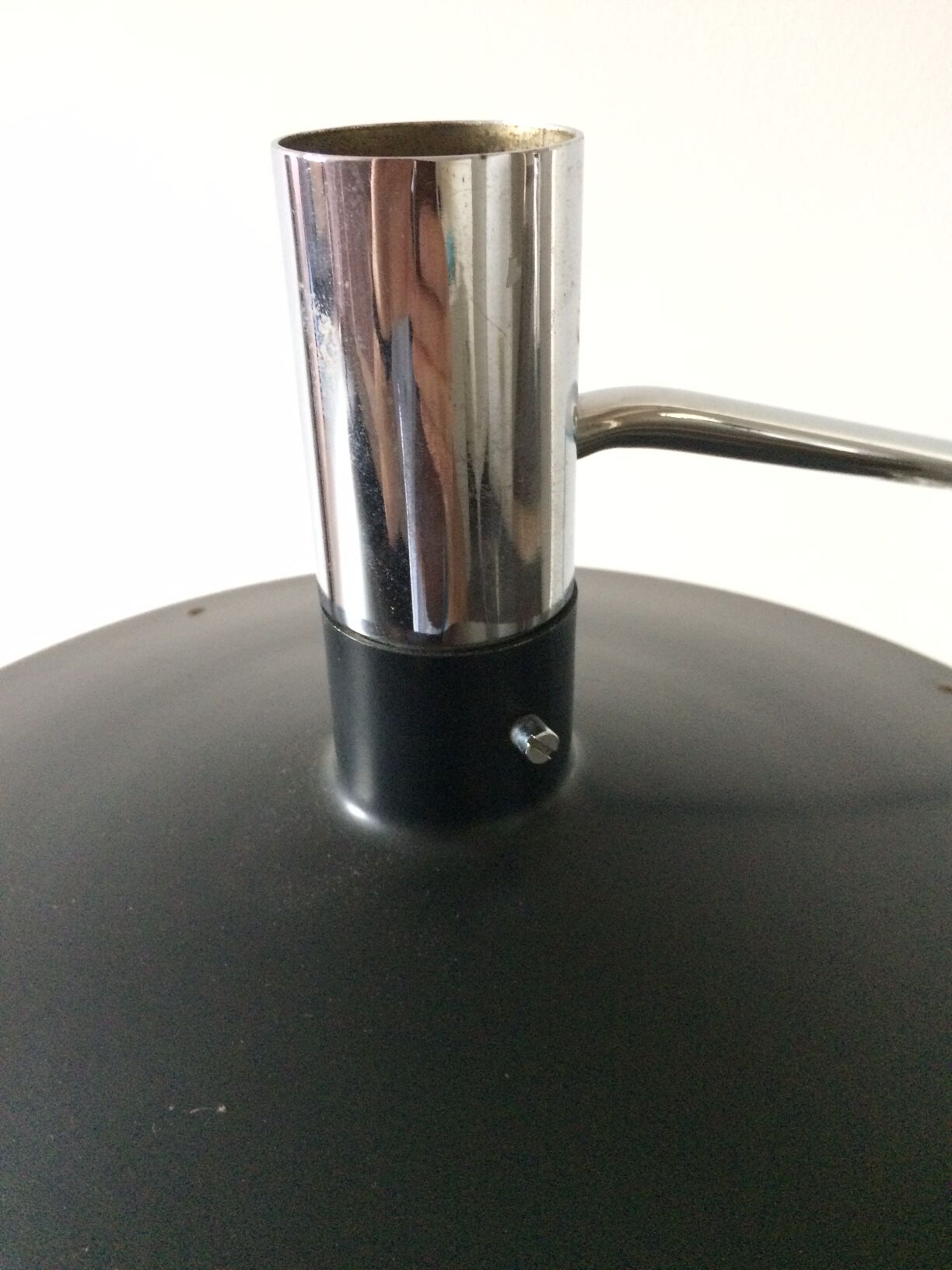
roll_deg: +3.4
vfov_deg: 61.7
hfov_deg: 48.2
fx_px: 1063
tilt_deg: -32.4
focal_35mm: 29
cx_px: 476
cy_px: 635
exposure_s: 1/20
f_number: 2.2
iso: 320
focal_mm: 4.15
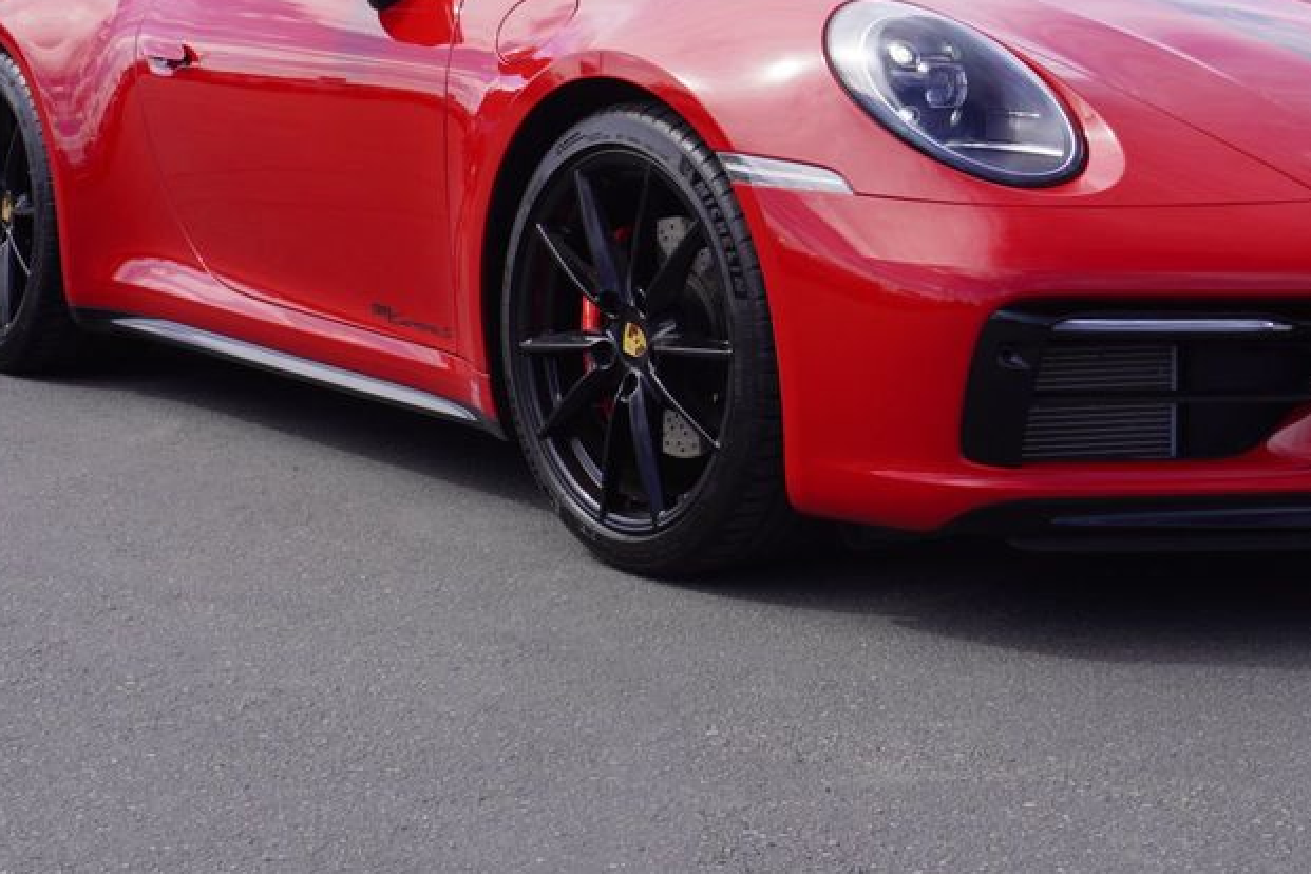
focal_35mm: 67
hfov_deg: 30.0
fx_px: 2433
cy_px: 234
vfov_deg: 20.2
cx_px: 853
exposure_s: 1/100
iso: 100
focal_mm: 27
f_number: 9
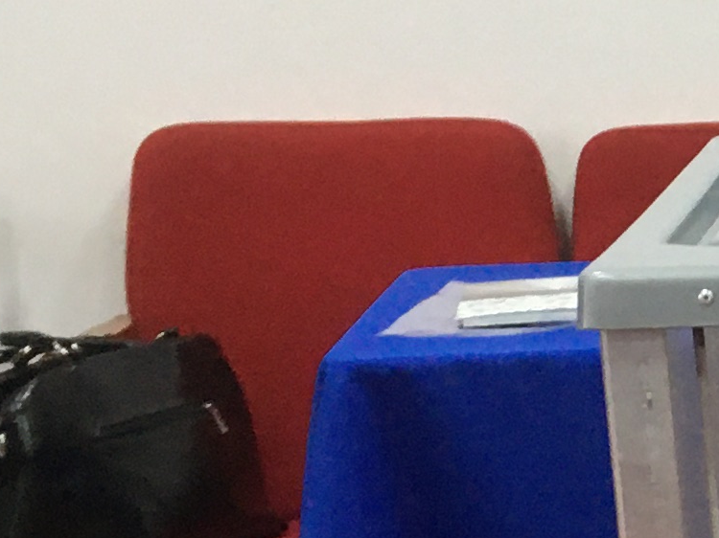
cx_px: 1491
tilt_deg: -11.0
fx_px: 3239
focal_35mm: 156
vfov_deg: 9.4
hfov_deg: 11.3
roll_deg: +0.7
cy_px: 636
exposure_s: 1/33
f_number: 2.2
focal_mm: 4.15
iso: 125
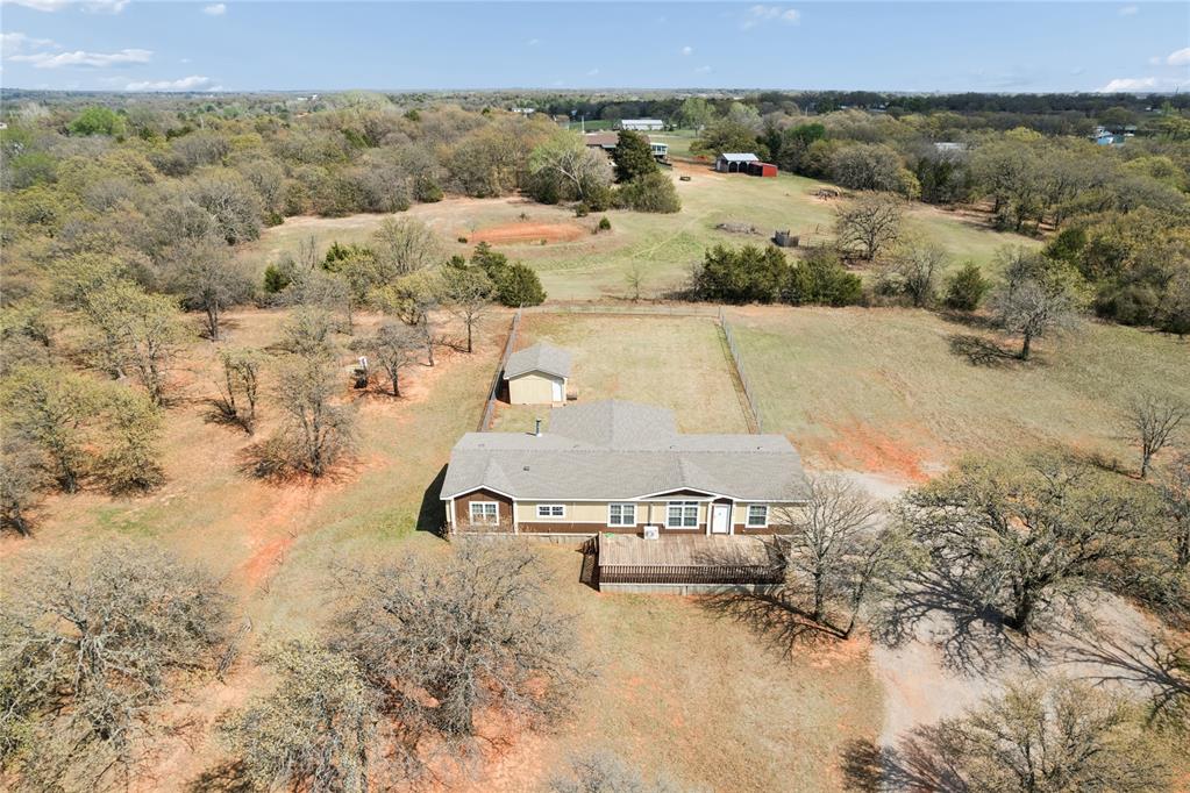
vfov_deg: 57.2
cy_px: 396
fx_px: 727
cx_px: 595
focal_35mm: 22
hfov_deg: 78.6
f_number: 2.8
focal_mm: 8.4
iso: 100
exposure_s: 1/1250
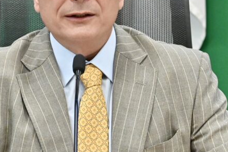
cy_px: 62
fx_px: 2969
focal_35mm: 469
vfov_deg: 2.9
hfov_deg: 4.4
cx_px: 99
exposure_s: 1/200
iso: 5000
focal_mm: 200
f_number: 5
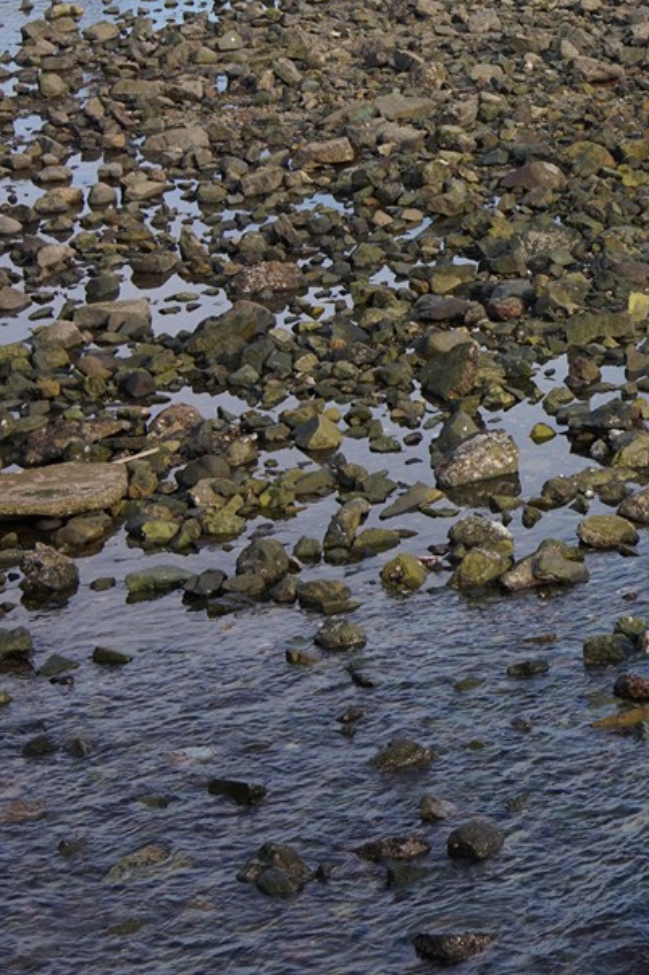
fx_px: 3140
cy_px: -36
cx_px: 1435
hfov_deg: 10.5
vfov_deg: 17.2
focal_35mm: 116
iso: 100
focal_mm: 35
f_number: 6.3
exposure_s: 1/160
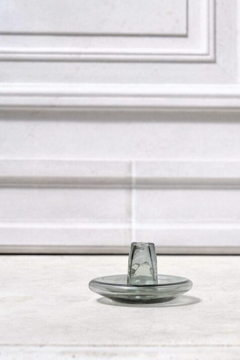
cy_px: 196
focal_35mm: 108
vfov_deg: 18.9
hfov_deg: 12.7
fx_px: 1079
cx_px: 143
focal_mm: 46
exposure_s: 1/320
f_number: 5.6
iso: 200
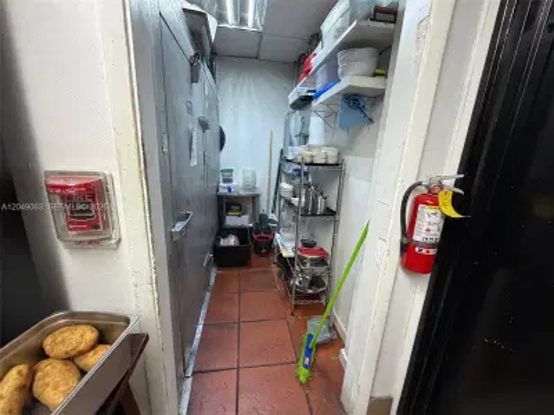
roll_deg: -3.4
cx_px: 277
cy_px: 208
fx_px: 224
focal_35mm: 14
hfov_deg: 102.1
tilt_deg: -14.5
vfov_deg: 85.7
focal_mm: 2.22
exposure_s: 1/120
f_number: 2.2
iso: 320
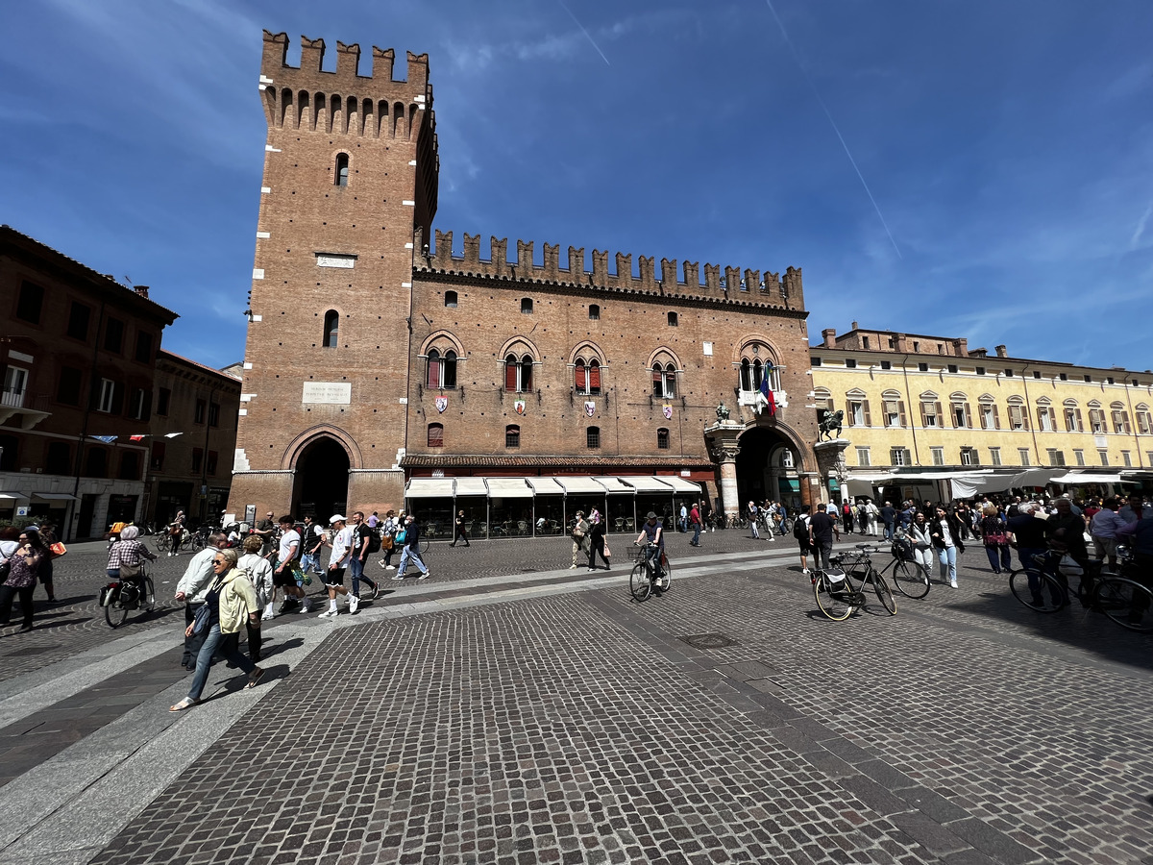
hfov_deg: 106.2
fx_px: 433
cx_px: 576
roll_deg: +1.2
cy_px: 432
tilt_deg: +9.1
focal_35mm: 13
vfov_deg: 89.9
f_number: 1.8
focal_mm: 1.57
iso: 32
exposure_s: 1/2016
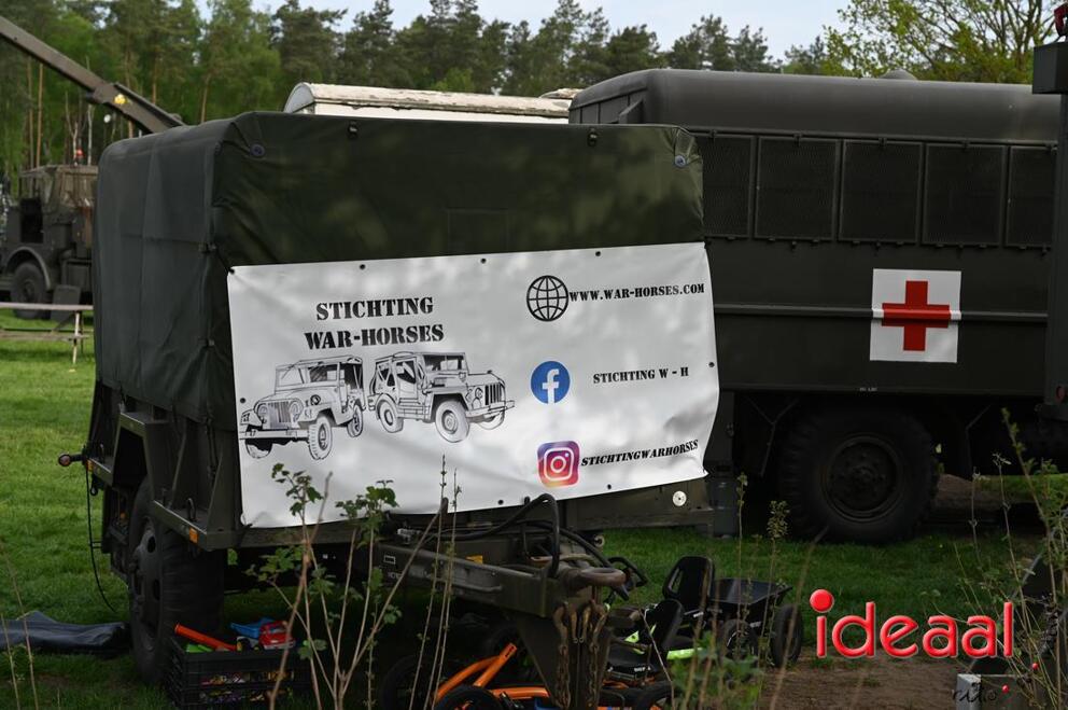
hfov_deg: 28.9
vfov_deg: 19.4
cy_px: 355
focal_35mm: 70
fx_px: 2074
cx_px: 534
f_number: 5.6
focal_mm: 70
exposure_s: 1/250
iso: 100
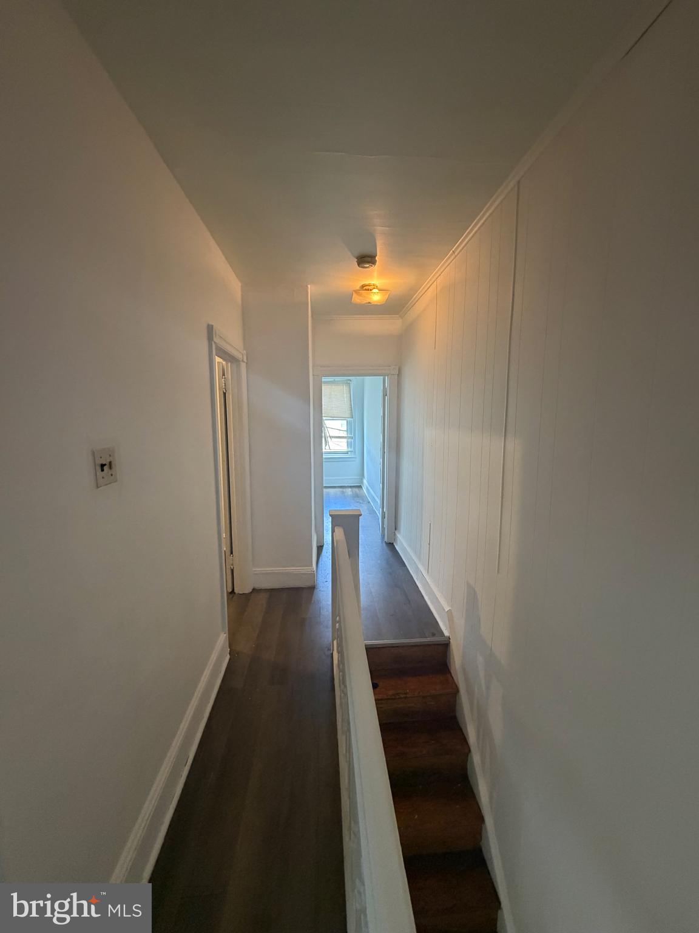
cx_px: 350
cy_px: 466
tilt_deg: -7.9
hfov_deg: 85.7
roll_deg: +0.2
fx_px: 377
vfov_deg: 102.1
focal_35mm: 14
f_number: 2.2
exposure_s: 1/60
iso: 500
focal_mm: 2.22
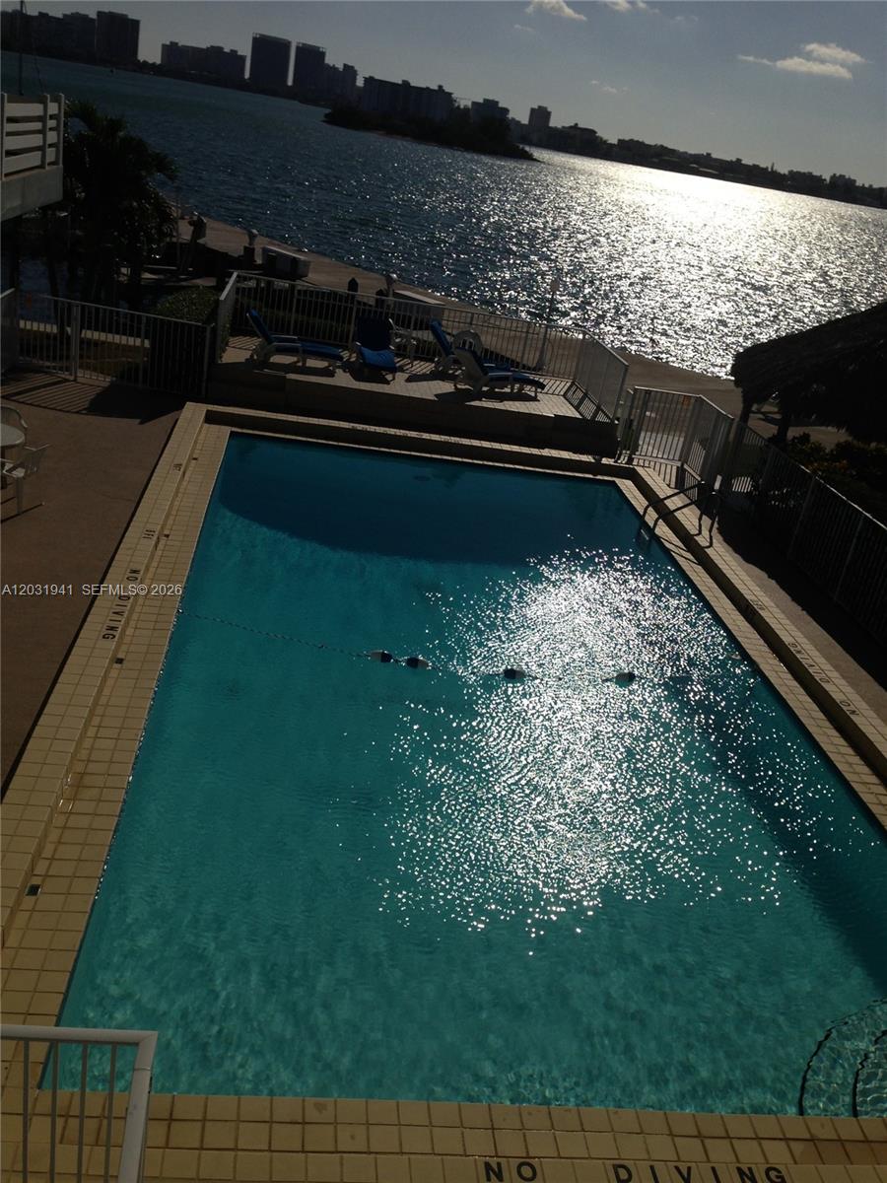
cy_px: 592
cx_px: 444
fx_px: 1127
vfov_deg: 55.4
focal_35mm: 33
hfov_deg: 42.9
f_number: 2.4
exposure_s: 1/10870
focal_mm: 4.13
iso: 50
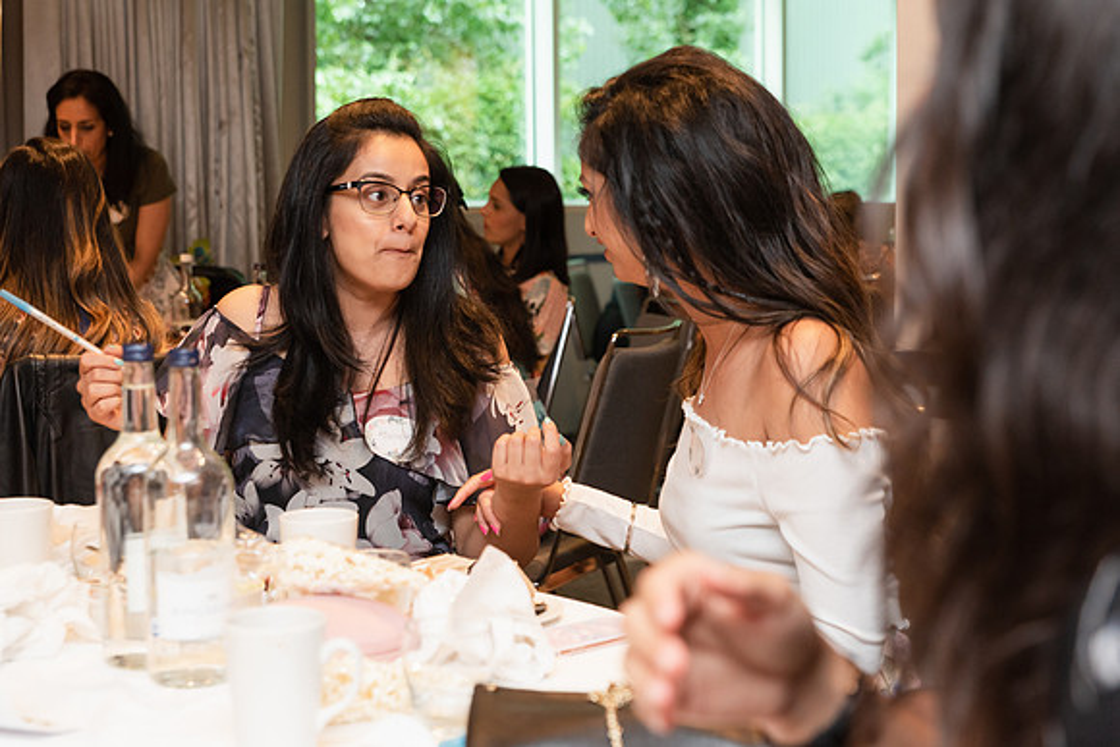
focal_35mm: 60
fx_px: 1881
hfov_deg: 33.1
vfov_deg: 22.5
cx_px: 504
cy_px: 350
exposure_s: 1/160
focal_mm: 55
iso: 2000
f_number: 4
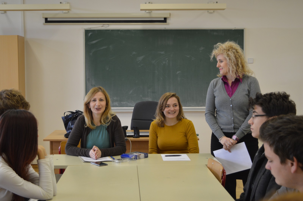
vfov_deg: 23.7
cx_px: 152
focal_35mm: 57
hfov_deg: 35.1
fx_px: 479
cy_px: 100
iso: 400
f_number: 5
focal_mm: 38
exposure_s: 1/40
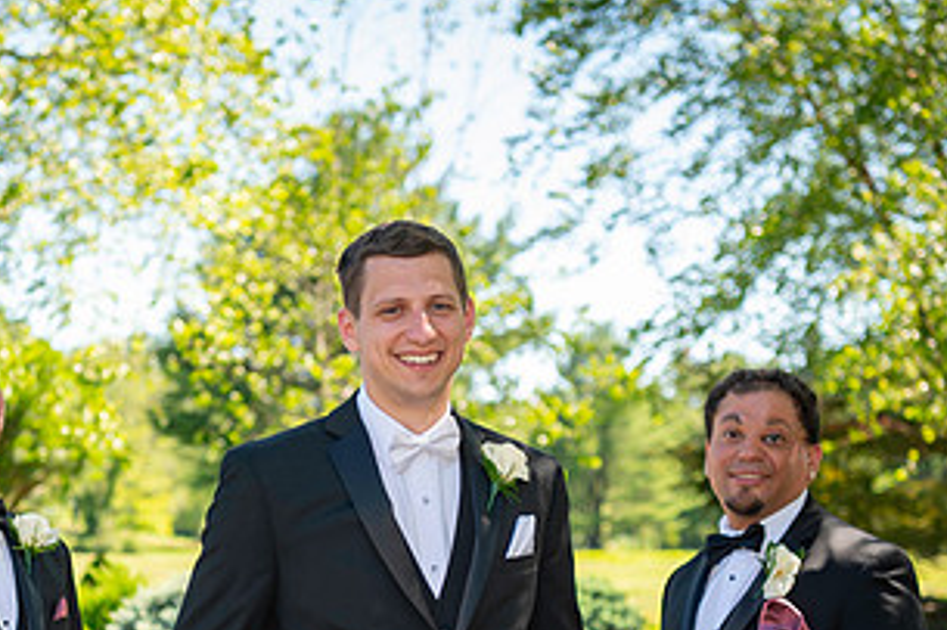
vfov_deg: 14.2
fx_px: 2498
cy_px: 577
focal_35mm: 95
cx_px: 258
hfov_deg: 21.3
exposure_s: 1/800
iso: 250
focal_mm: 50
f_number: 3.2
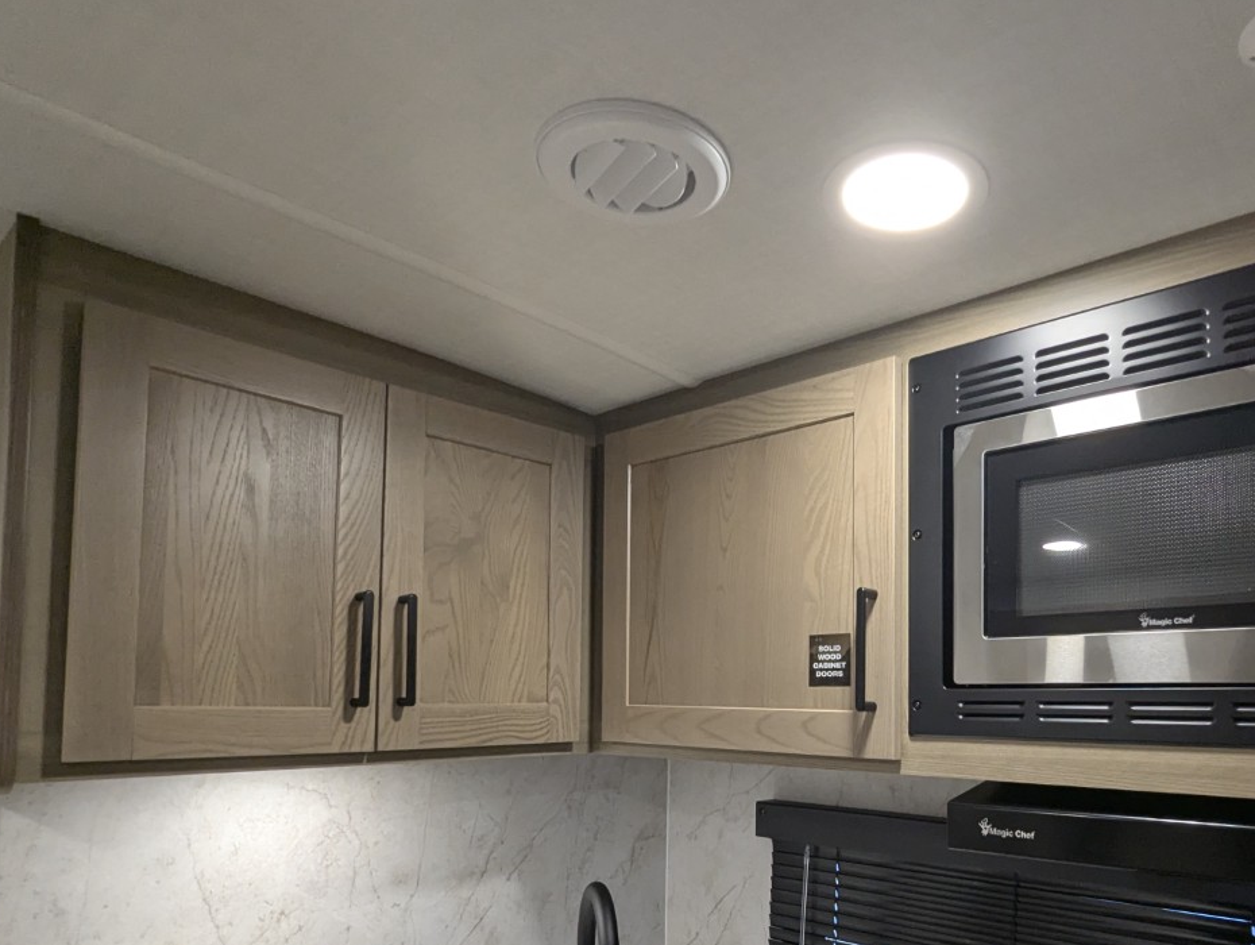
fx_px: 871
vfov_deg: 55.3
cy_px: 659
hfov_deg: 70.5
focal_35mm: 24
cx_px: 773
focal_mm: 2.35
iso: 179
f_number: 2.2
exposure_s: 1/97.1
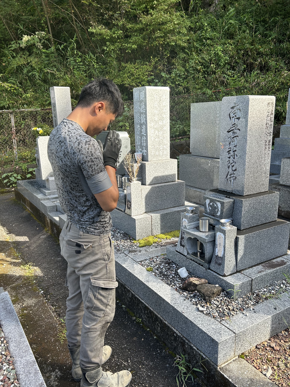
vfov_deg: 61.5
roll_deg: +0.8
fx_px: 324
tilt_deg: -17.3
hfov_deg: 48.1
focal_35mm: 29
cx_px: 162
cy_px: 211
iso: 50
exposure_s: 1/436
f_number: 1.5
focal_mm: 5.7
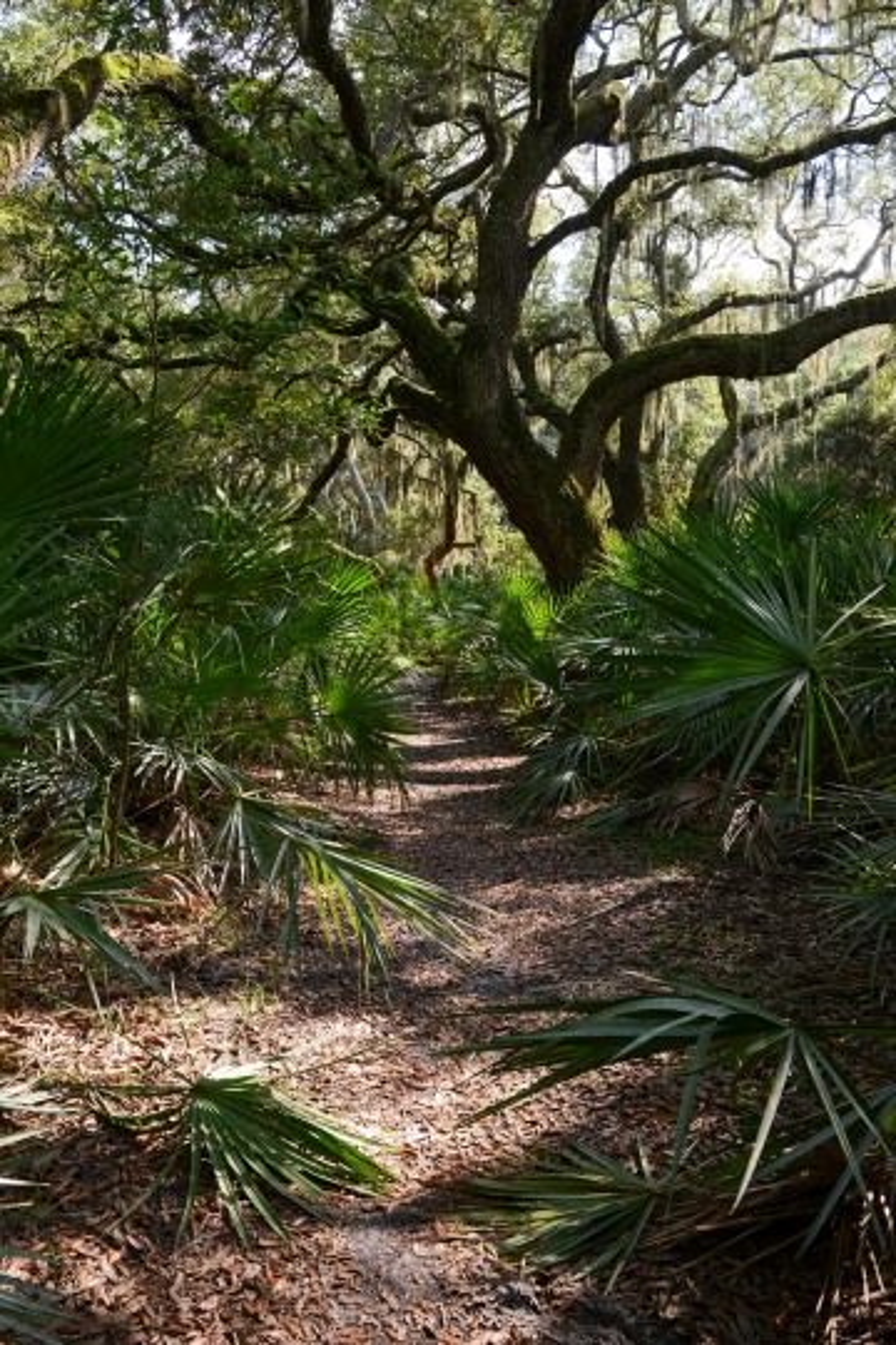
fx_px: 1195
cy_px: 672
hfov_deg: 41.1
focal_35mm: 32
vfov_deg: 58.7
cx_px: 448
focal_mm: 32
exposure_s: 1/100
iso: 400
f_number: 10
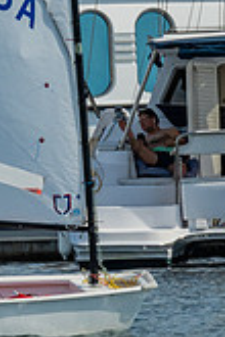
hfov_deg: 1.7
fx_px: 7659
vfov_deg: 2.5
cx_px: -263
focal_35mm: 817
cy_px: 74
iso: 250
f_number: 10
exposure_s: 1/250
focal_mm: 165
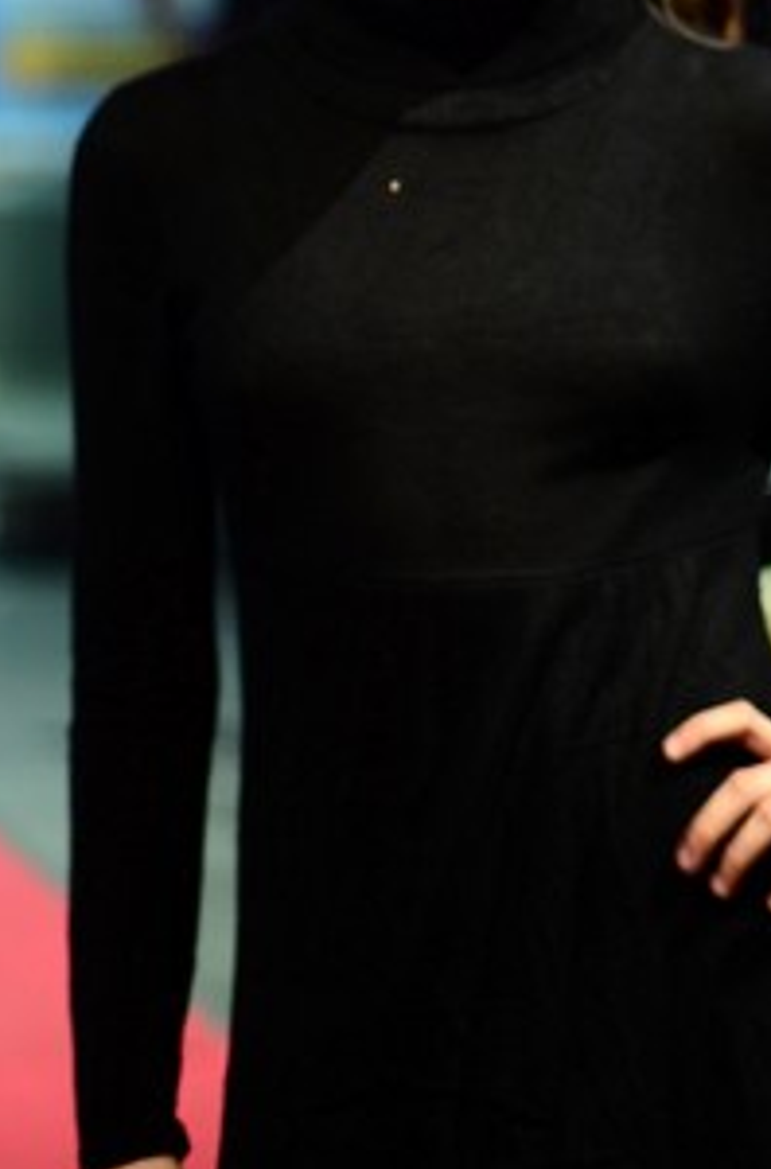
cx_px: 444
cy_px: 199
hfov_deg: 10.5
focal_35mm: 130
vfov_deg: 15.7
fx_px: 4205
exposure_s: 1/100
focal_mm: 50
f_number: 1.4
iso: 320
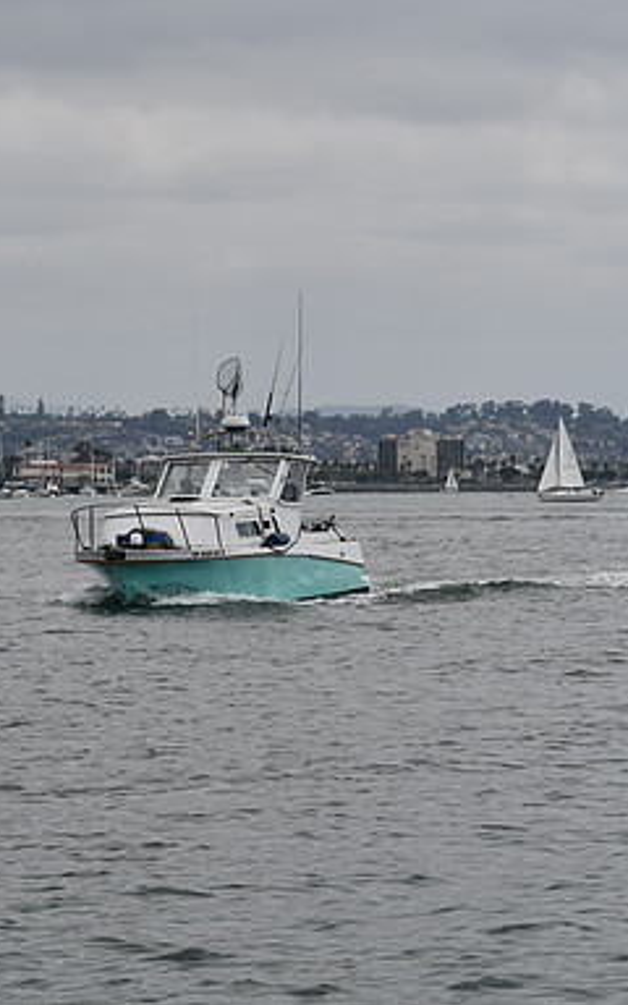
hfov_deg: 7.1
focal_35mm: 185
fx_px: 5066
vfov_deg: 11.3
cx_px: 194
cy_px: 501
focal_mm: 80
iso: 100
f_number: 9
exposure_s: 1/640
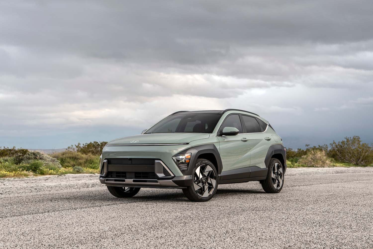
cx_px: 186
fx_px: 580
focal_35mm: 56
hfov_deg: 35.6
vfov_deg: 24.2
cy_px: 124
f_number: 5
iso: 64
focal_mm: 56
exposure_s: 1/60
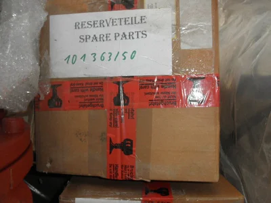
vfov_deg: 49.7
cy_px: 102
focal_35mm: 28
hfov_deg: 63.4
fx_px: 219
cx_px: 136
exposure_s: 1/30
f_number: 3
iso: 80
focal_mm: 5
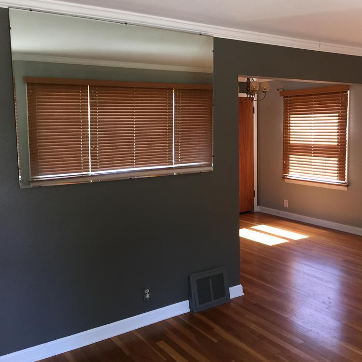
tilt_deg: -4.8
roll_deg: -0.4
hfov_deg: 47.0
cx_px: 216
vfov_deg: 47.2
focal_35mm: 35
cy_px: 180
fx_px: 414
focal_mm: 4.15
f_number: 2.2
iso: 64
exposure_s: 1/15
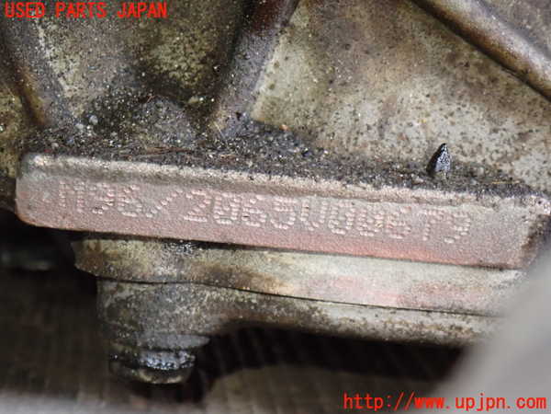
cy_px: 207
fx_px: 1592
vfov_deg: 14.8
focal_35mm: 100
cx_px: 276
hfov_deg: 19.6
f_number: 4.9
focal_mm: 18
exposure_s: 1/25
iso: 1000
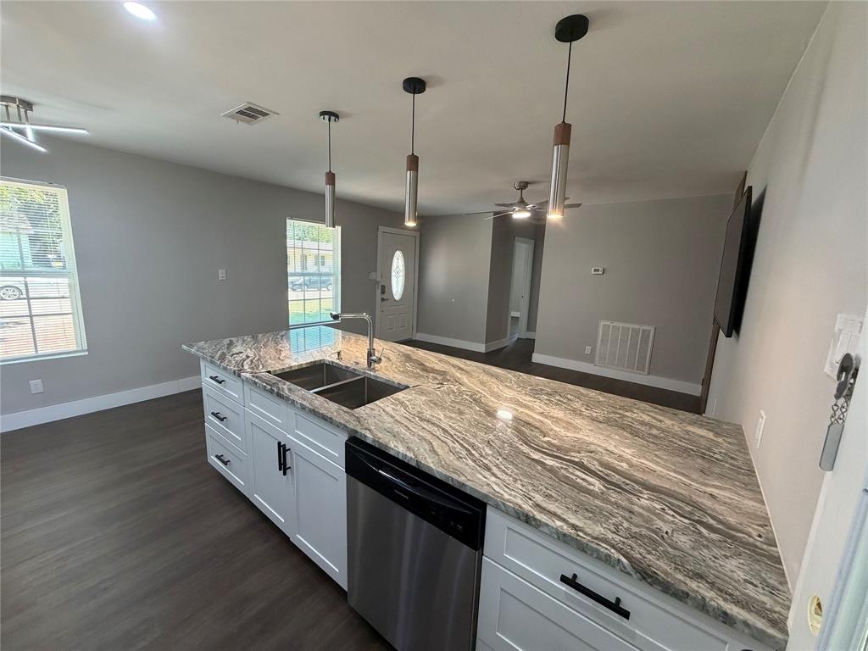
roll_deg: -1.7
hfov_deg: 102.1
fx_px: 351
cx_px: 434
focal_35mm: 14
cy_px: 326
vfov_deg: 85.7
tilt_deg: -9.9
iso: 320
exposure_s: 1/120
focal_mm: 2.22
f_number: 2.2
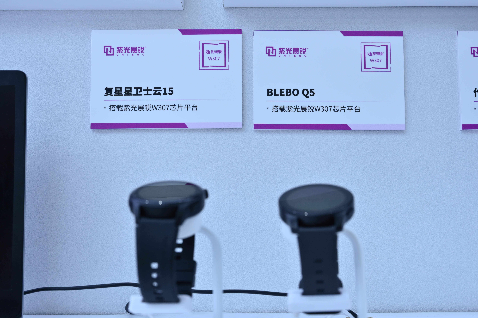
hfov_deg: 44.5
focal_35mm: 44
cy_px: 159
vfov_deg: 30.5
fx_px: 584
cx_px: 239
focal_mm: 44
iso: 1000
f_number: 7.1
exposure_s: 1/100
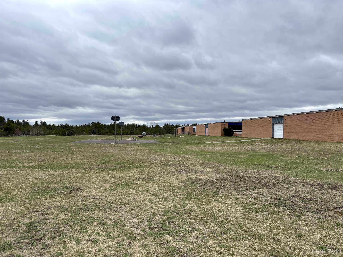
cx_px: 172
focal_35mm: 26
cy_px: 128
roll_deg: +1.6
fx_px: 258
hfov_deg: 67.3
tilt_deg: +1.3
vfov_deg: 53.1
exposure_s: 1/4630
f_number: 1.6
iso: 50
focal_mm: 5.96
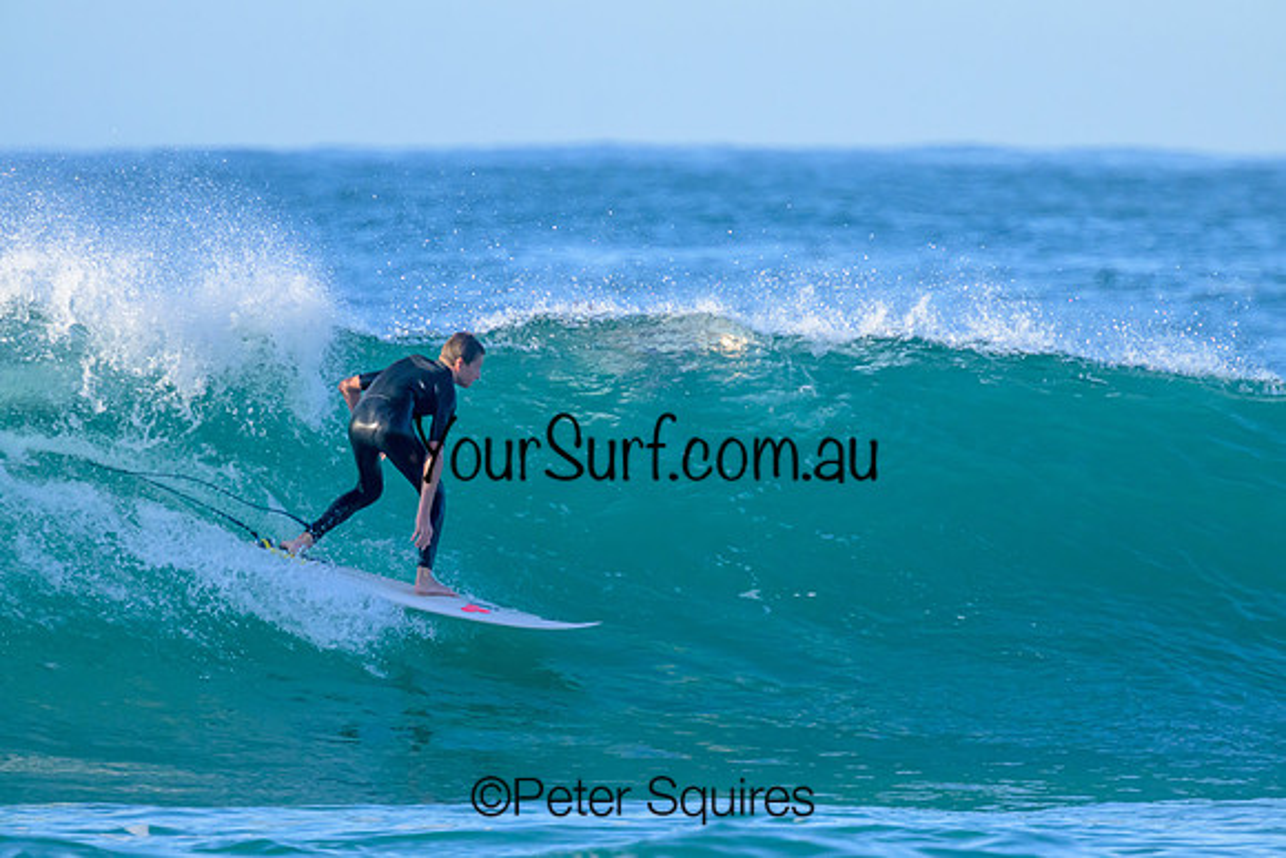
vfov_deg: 1.7
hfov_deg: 2.5
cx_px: 643
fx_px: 29250
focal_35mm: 819
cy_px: 429
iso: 3600
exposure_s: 1/2000
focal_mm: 800
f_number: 11
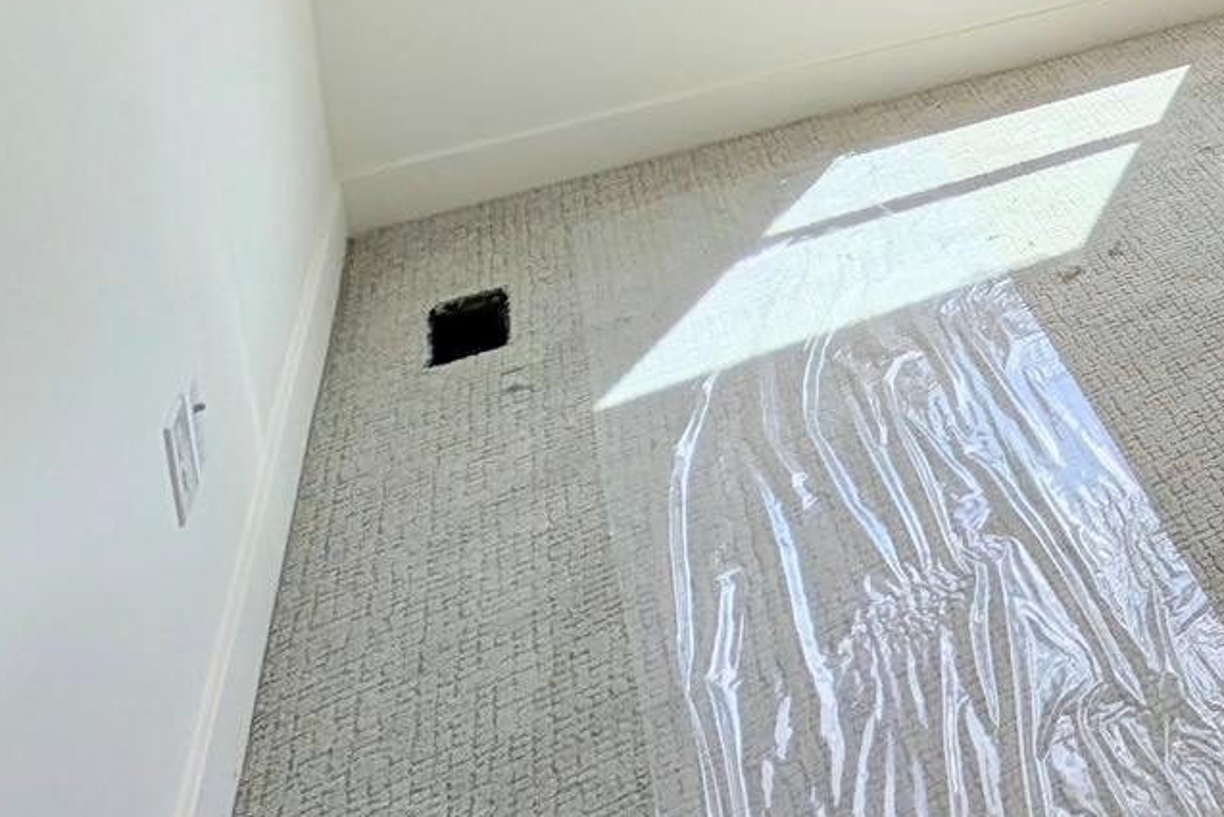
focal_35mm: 40
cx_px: 1873
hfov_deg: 28.5
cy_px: -392
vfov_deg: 25.5
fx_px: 1360
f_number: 1.7
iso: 51
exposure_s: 1/2545
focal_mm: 2.02
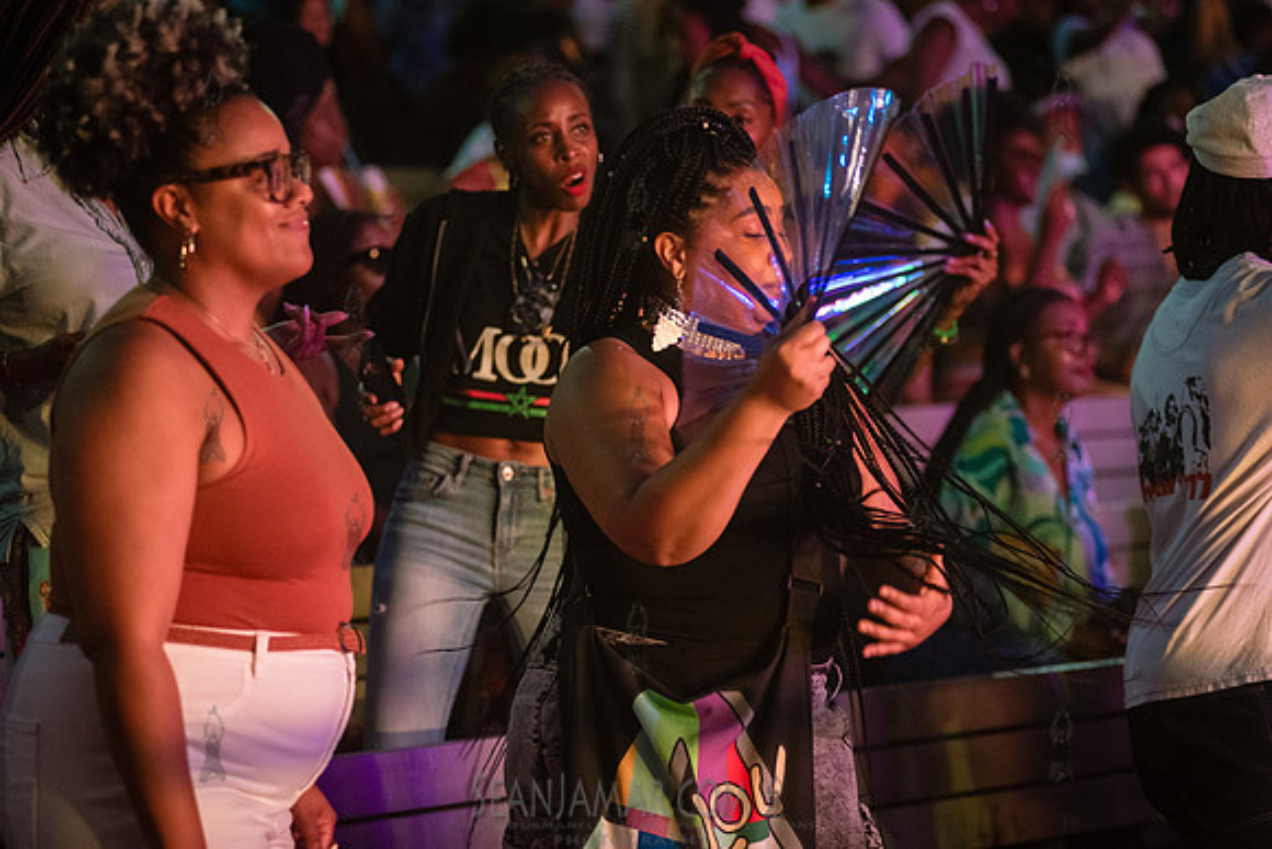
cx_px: 636
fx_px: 3711
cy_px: 424
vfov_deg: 13.0
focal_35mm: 105
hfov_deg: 19.5
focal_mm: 105
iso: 5000
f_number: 2.8
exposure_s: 1/160
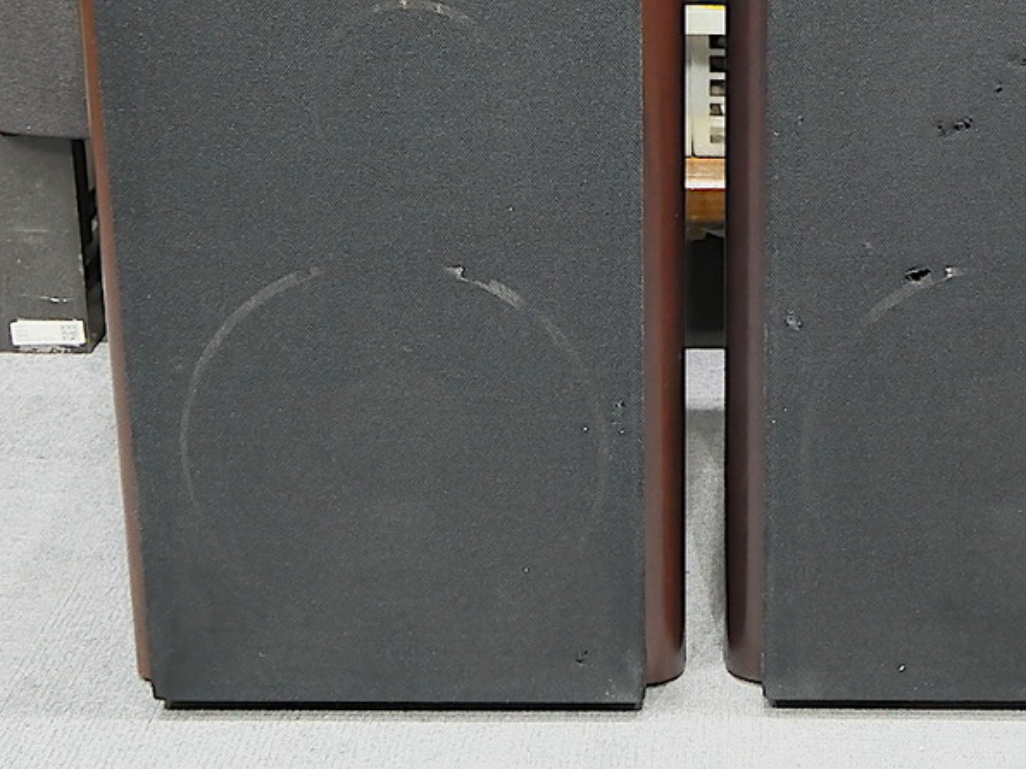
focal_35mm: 71
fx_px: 2104
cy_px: 169
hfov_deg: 27.2
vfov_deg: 20.5
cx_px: 688
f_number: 5.1
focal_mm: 7.8
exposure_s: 1/10
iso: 1600
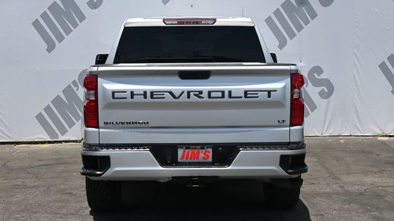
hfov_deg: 31.4
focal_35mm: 67
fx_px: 700
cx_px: 195
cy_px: 108
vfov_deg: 18.0
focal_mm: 42
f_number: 6.3
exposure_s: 1/250
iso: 100
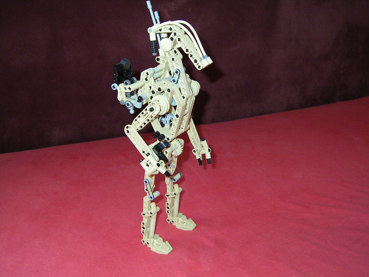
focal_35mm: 36
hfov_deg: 51.4
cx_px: 184
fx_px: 384
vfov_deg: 39.7
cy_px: 138
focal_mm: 5.6
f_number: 2.8
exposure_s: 1/30
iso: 100
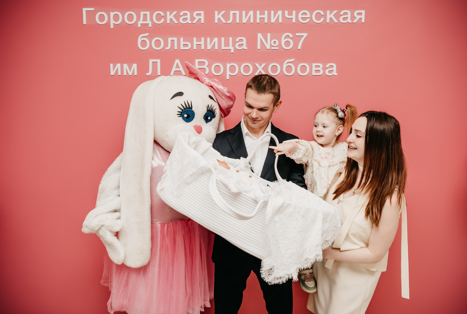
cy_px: 155
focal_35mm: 33
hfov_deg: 57.6
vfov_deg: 40.6
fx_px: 425
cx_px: 234
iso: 160
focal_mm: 31
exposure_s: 1/160
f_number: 4
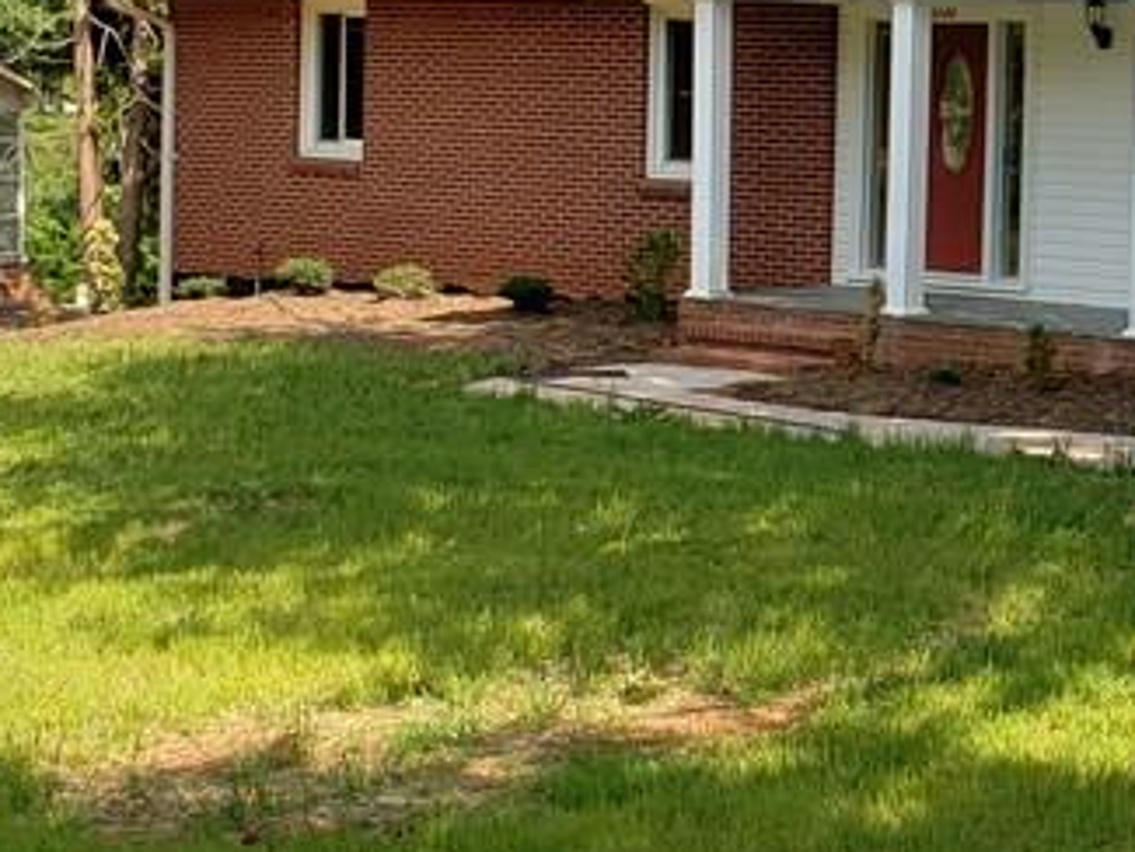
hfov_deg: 22.1
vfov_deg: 17.9
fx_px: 2690
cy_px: 230
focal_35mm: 82
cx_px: 1352
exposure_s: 1/610
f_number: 2.4
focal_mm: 4.3
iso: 50
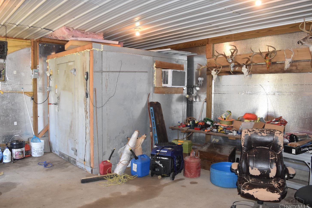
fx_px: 243
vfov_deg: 46.4
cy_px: 106
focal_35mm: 28
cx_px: 151
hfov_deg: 65.5
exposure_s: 1/80
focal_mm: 18
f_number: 4.5
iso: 800
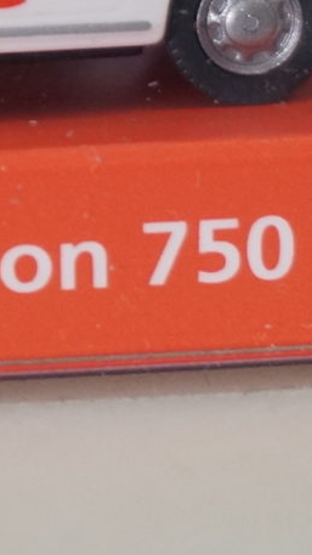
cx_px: -21
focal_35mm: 352
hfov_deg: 3.4
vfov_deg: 6.1
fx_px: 5178
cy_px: -7
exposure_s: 1/160
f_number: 5.6
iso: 1000
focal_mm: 50
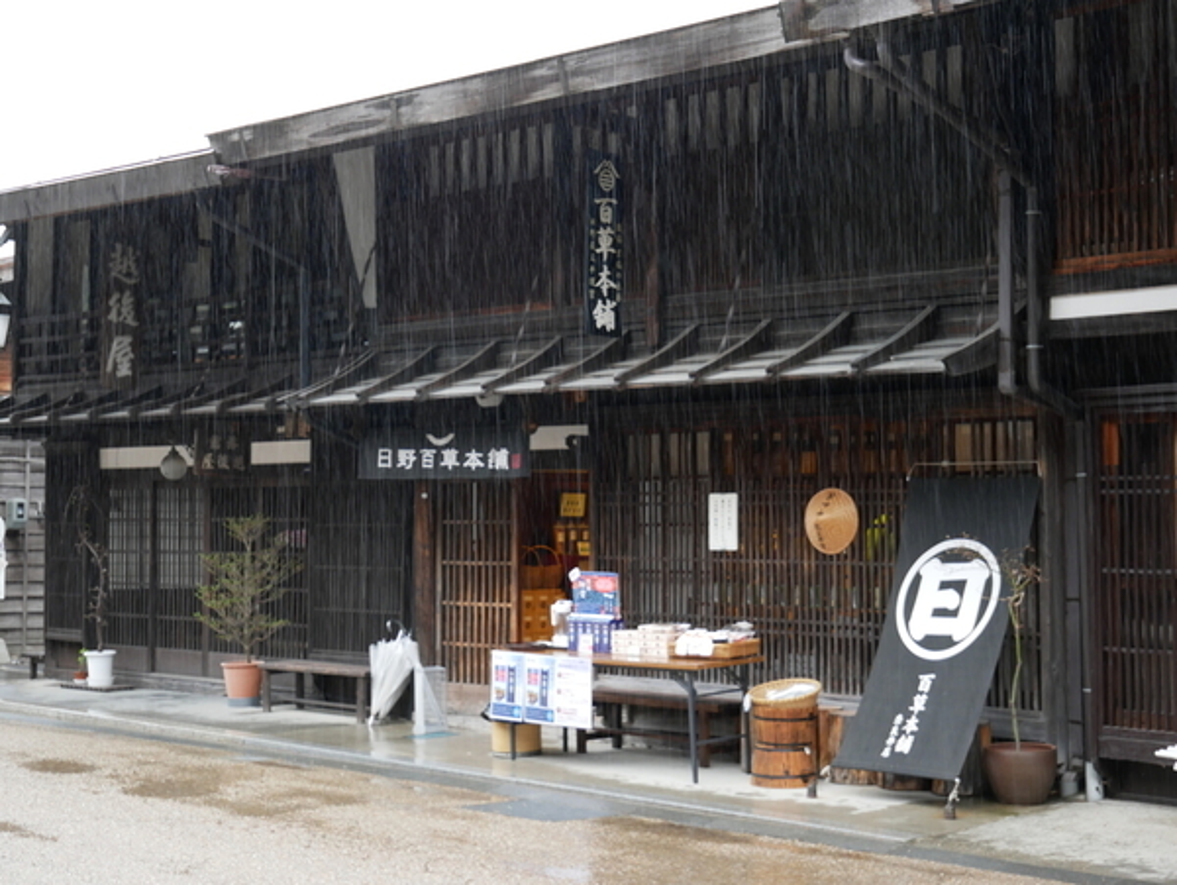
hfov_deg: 34.3
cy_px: 442
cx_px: 588
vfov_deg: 26.1
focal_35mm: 56
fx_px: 1906
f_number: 4.7
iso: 500
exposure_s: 1/60
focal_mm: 28
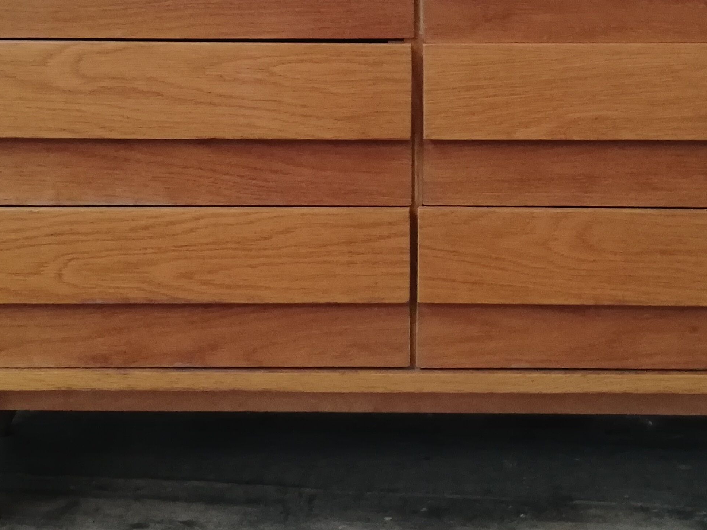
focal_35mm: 69
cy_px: 135
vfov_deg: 21.1
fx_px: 1409
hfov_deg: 28.2
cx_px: 370
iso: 320
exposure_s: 1/25
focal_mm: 3.81
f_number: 2.2
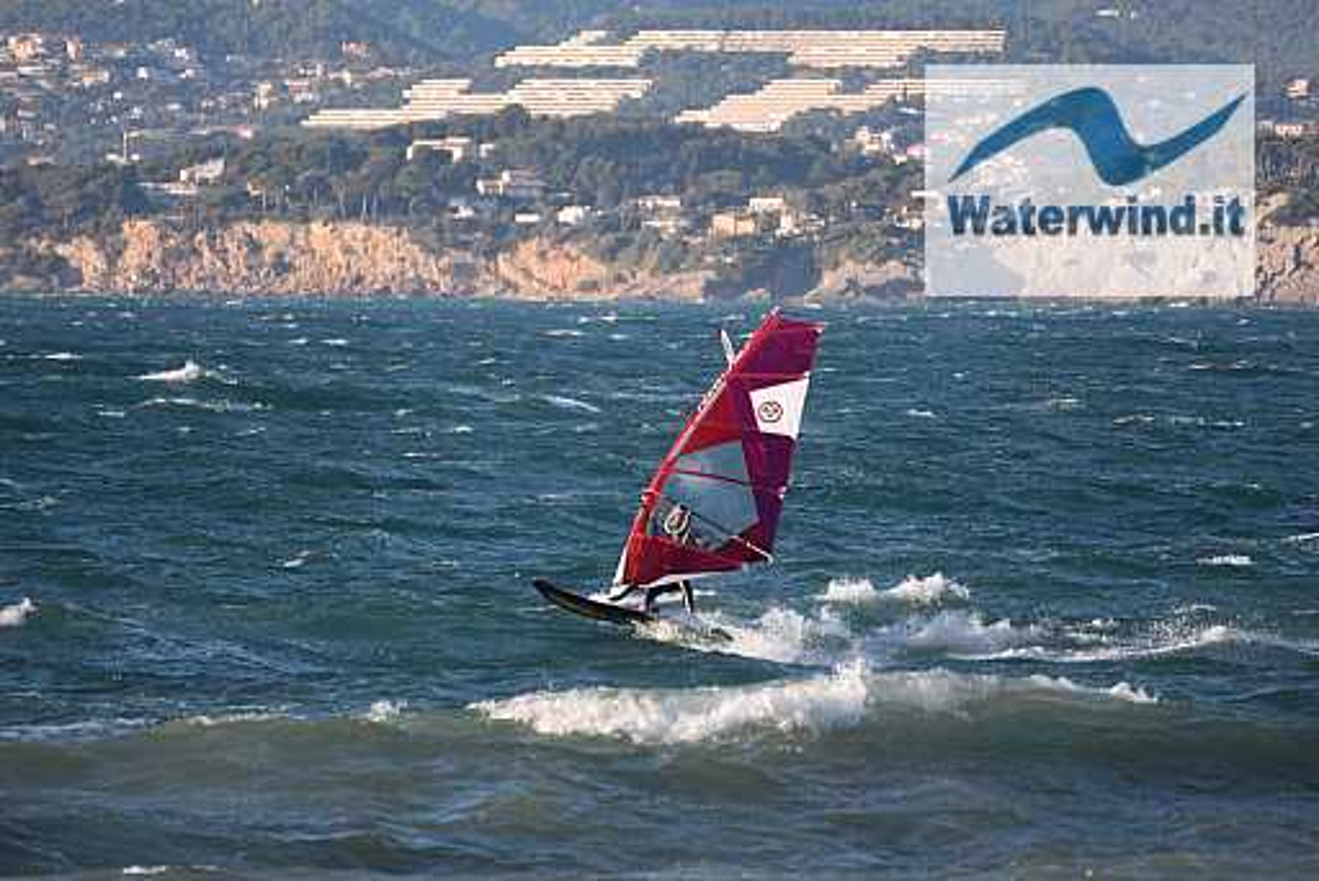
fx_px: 16496
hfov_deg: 4.6
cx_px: 660
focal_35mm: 450
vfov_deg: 3.1
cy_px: 440
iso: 400
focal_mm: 300
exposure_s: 1/320
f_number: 5.6
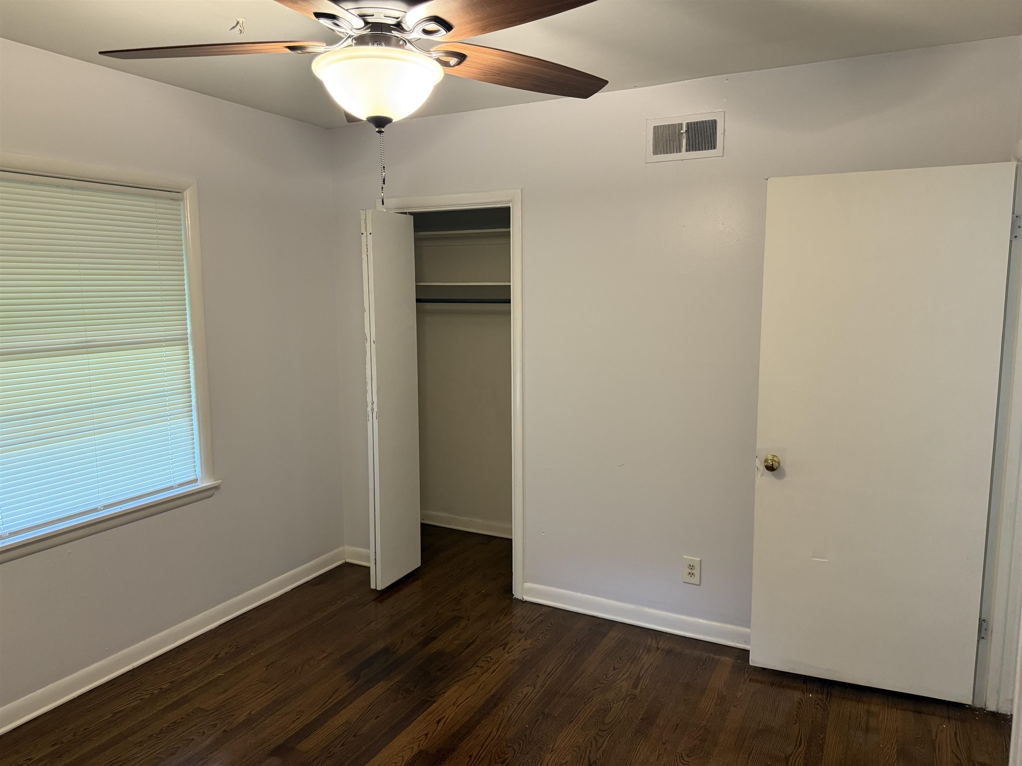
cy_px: 383
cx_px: 511
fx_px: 709
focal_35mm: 24
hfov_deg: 71.6
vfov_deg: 56.8
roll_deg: +0.5
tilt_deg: -4.8
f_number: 1.78
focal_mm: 6.76
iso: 320
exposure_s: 1/60
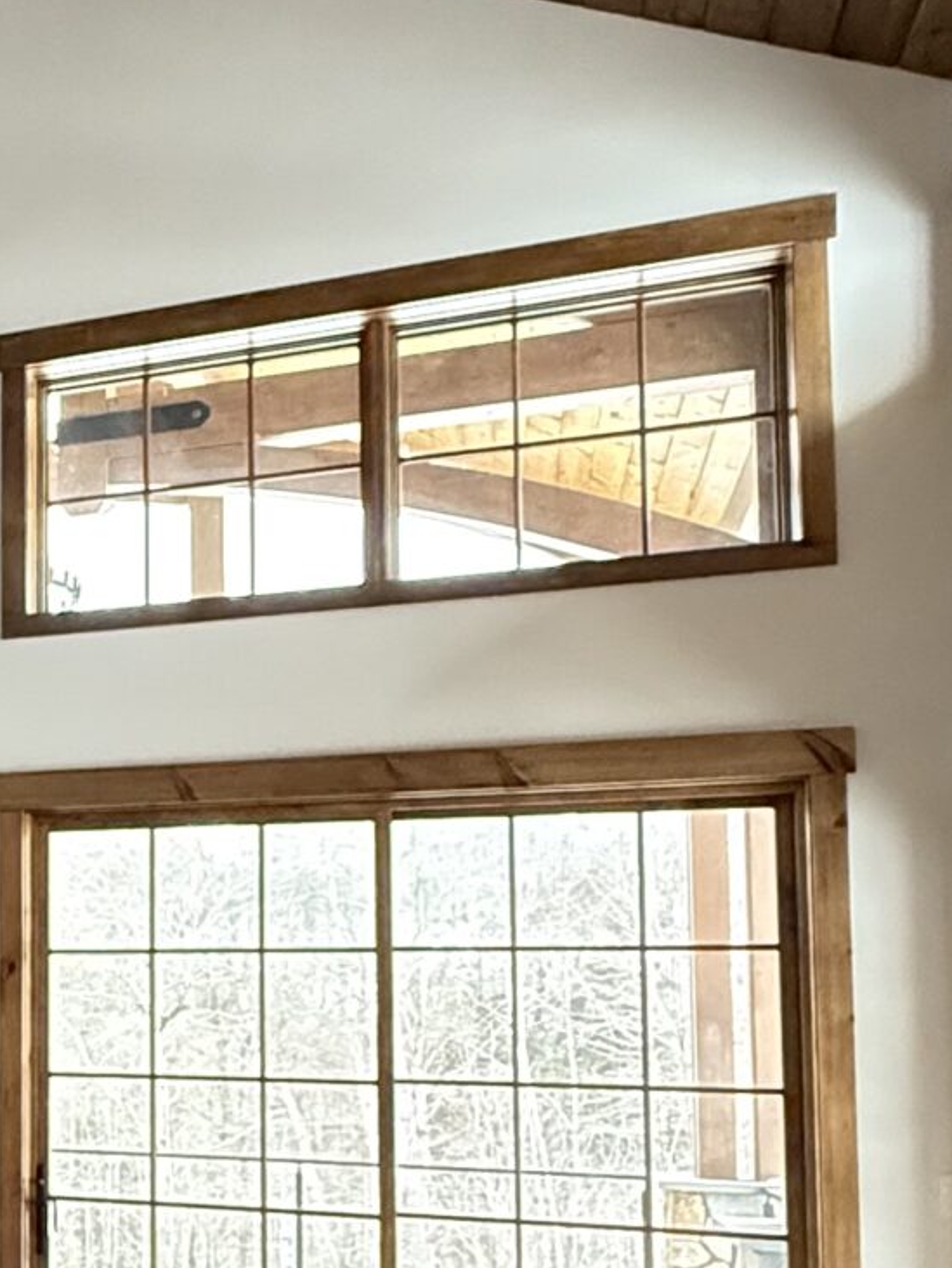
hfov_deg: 24.2
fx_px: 1795
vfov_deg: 38.1
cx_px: -420
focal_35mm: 49
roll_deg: -0.4
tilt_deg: +4.8
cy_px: 925
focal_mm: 2.22
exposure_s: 1/60
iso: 640
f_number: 2.2
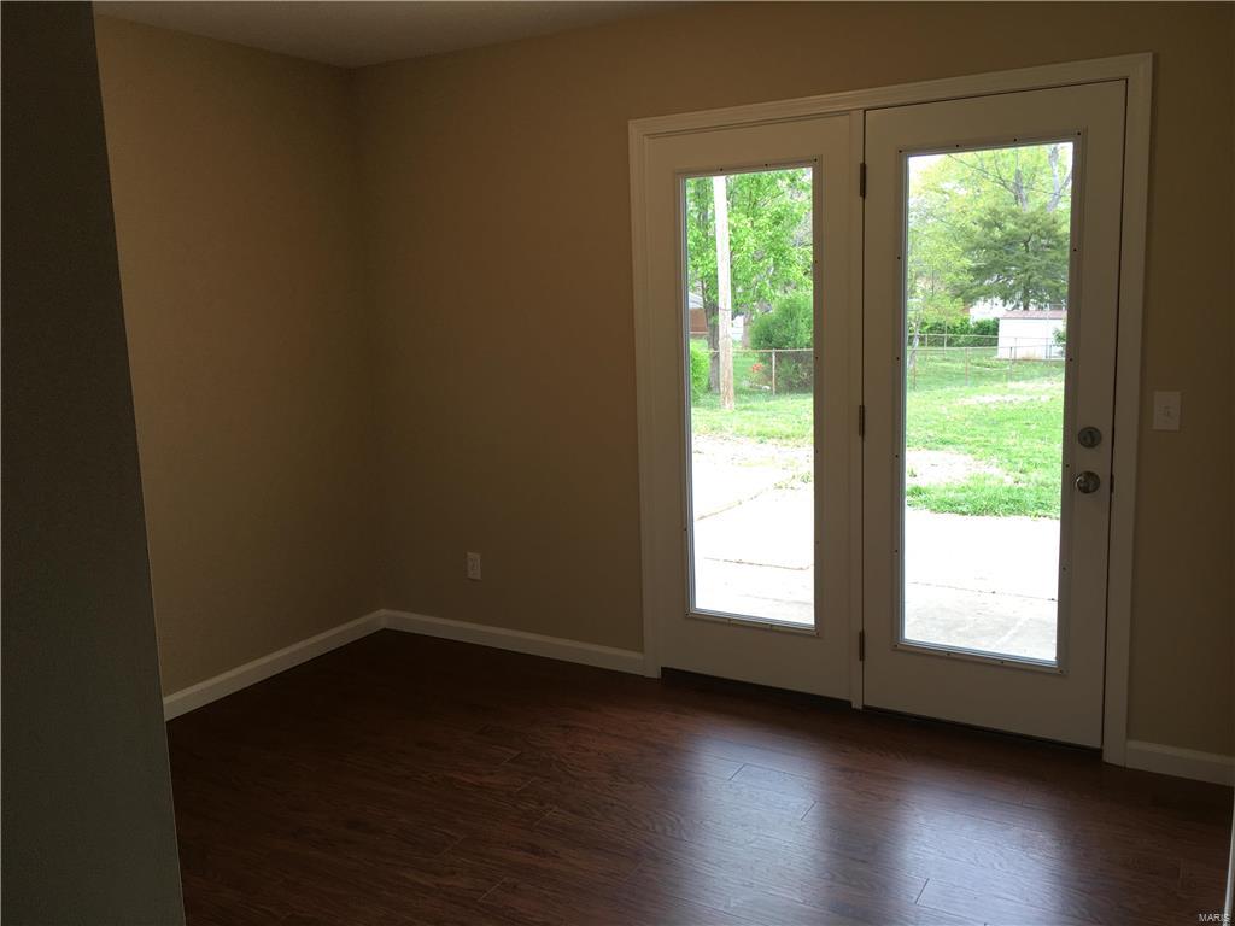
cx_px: 618
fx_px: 1035
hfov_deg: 61.7
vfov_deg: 48.2
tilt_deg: -7.2
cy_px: 463
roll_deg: +1.4
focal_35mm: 29
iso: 25
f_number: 2.2
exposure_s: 1/60
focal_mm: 4.15
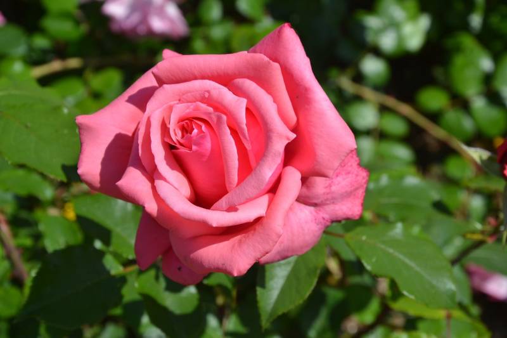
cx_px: 254
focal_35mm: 93
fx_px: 1309
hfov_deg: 21.9
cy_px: 169
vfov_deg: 14.7
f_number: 8
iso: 100
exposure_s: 1/250
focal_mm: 62
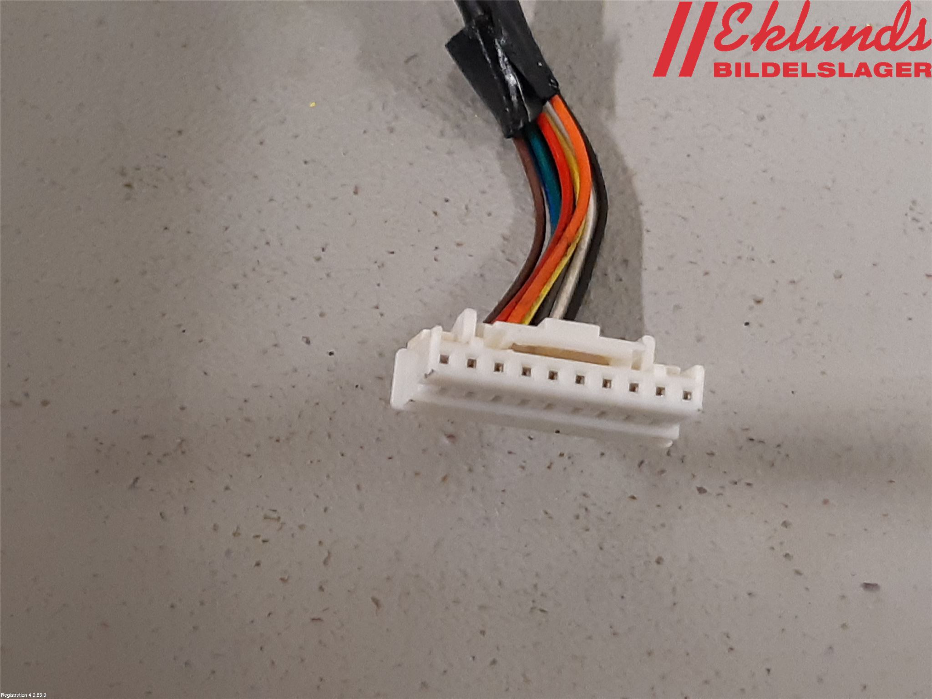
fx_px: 700
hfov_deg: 67.3
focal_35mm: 26
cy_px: 350
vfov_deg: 53.1
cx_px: 466
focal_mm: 3.93
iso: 200
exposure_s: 1/50
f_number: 1.7
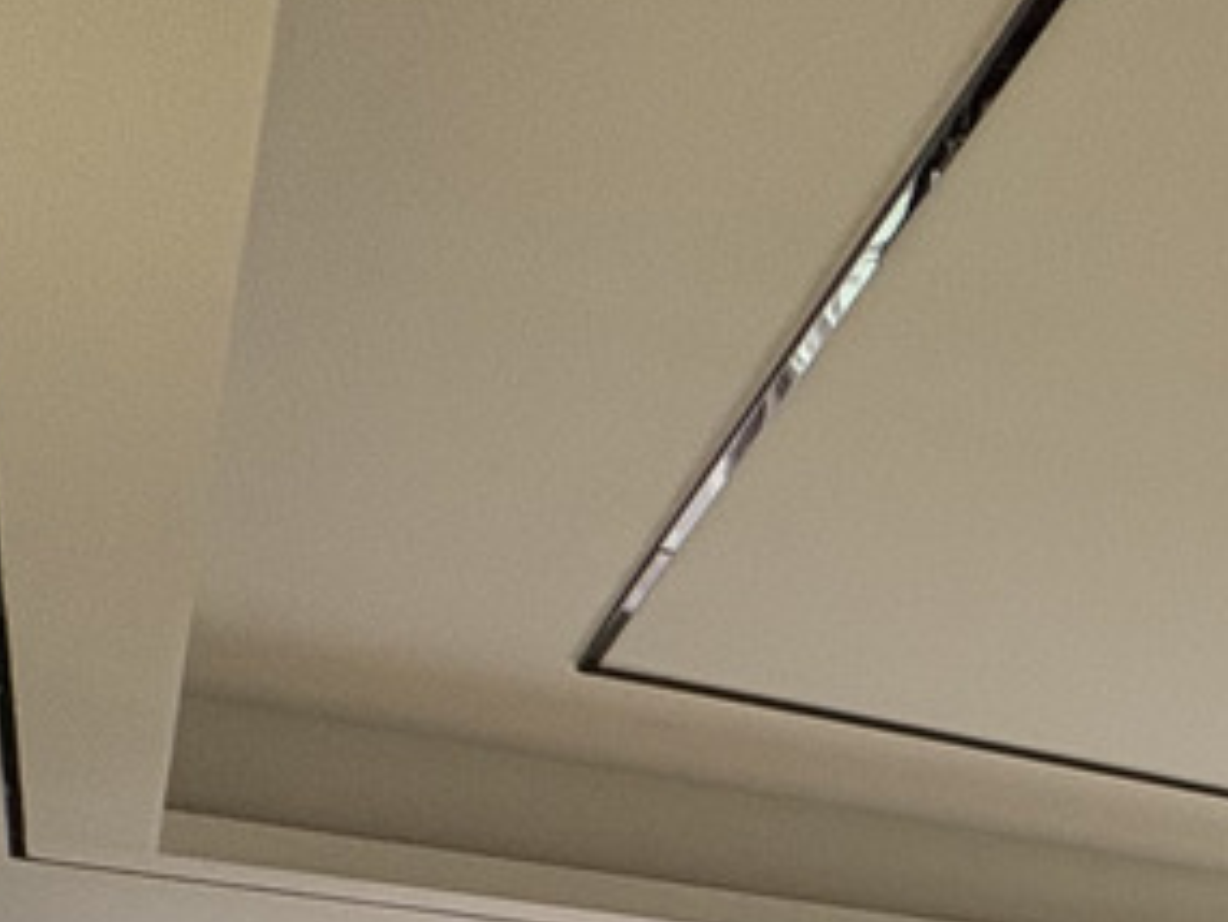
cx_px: 1866
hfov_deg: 24.8
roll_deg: +0.5
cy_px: 1495
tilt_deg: -2.3
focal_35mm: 59
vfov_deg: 20.2
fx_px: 2094
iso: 200
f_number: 2.2
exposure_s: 1/50
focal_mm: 2.22
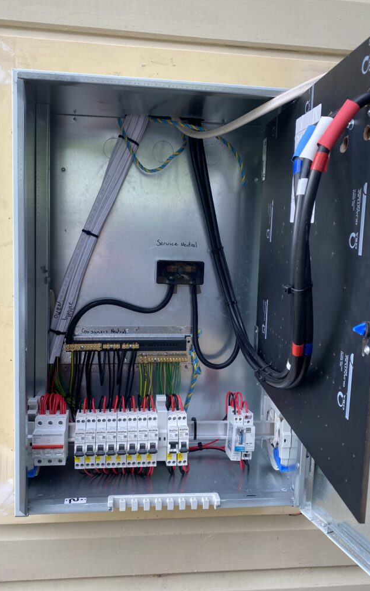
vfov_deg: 66.5
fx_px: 452
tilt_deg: -5.5
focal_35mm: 28
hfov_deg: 44.5
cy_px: 292
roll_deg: -2.4
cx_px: 172
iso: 32
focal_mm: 4.25
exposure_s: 1/148
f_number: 1.8
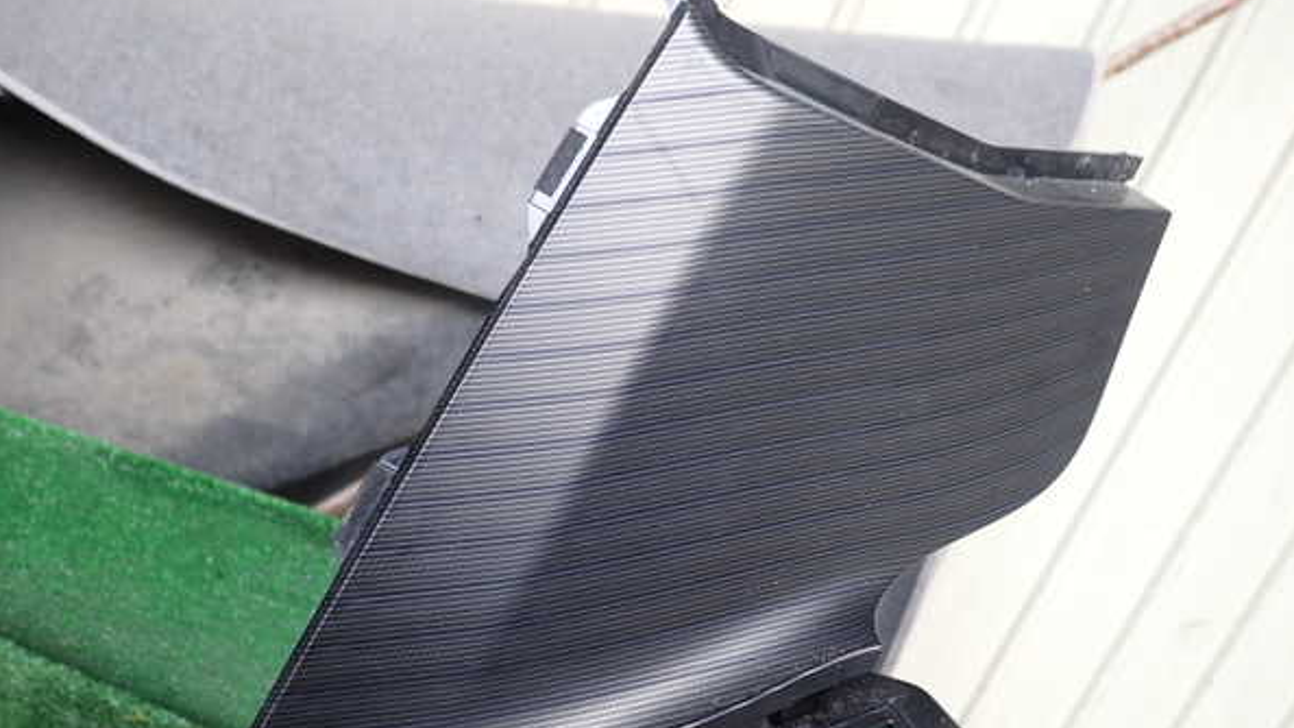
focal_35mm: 33
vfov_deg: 35.6
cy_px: 421
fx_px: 1132
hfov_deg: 59.5
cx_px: 647
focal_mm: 5.4
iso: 100
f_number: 2.3
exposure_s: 1/100
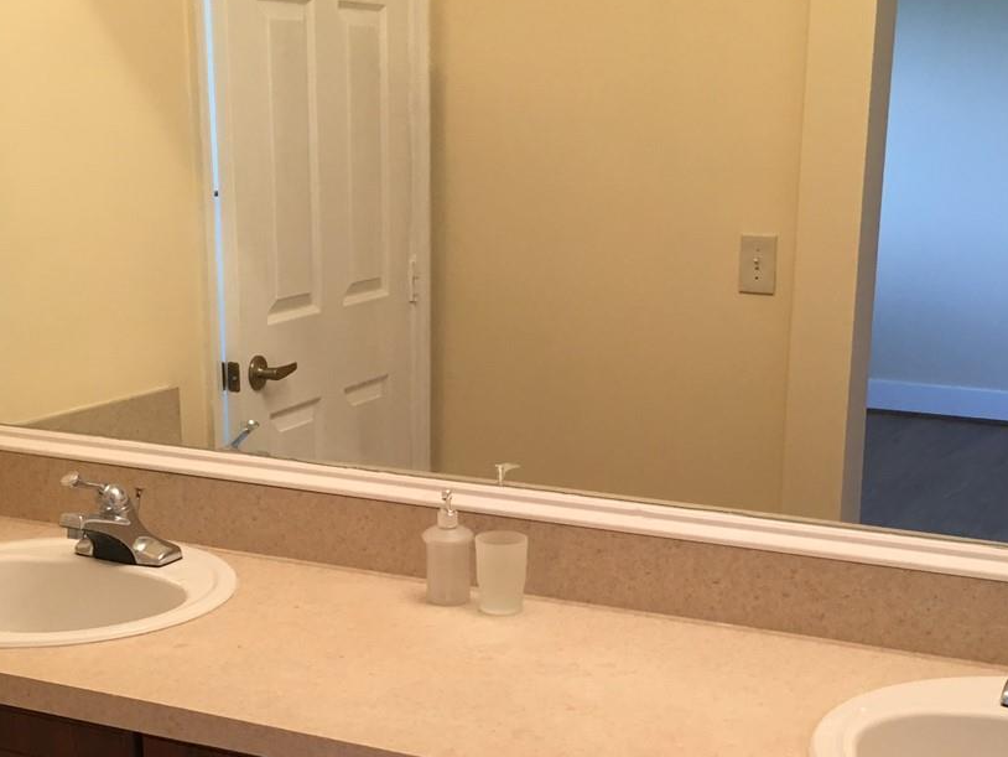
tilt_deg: -18.0
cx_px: 545
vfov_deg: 25.2
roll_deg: -0.2
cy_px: 608
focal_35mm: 57
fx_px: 1660
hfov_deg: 33.8
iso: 40
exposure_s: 1/30
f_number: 2.2
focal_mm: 4.15
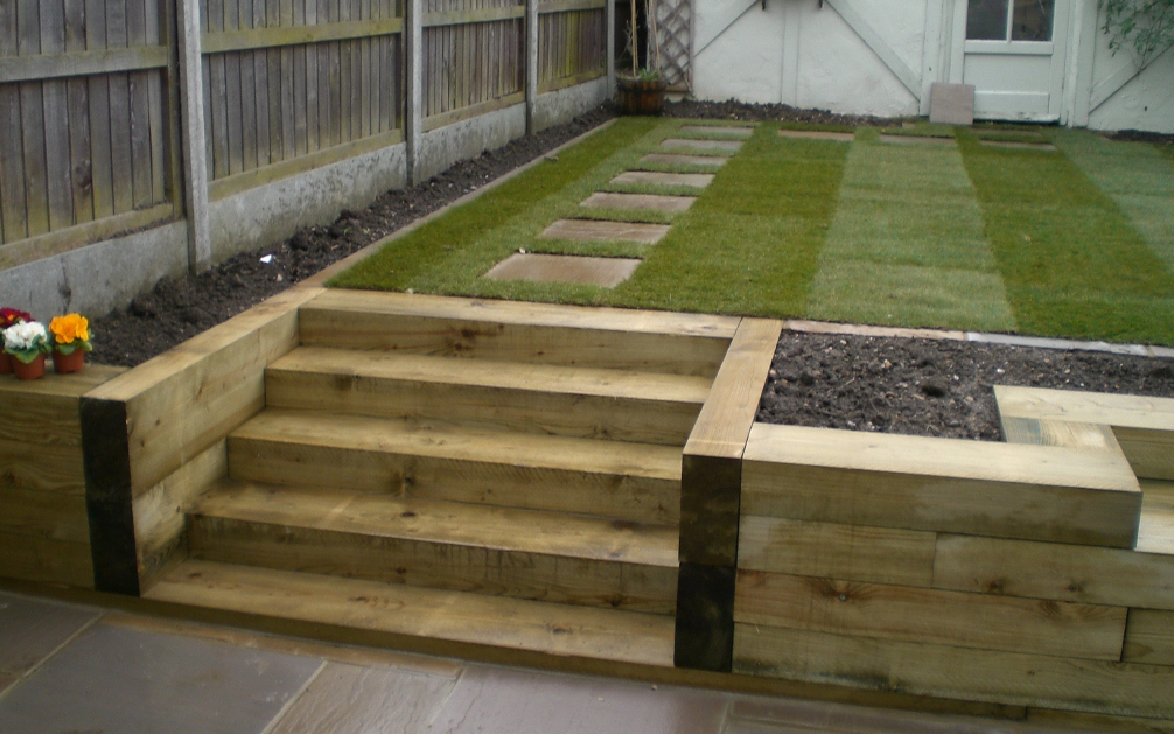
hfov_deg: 48.2
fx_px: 1312
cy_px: 336
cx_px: 586
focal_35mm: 41
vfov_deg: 31.2
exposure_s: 1/100
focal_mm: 6.3
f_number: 3.1
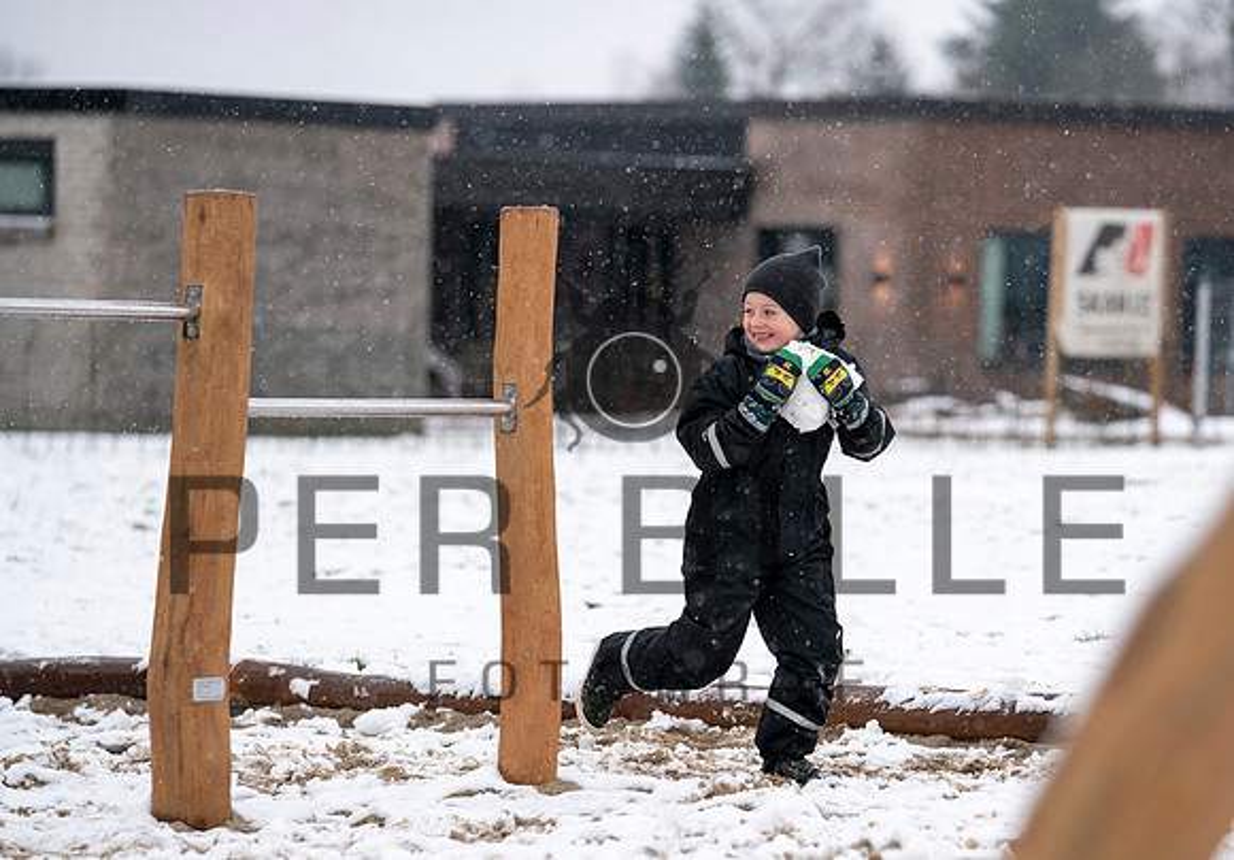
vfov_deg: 6.4
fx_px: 7638
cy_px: 455
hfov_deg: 9.2
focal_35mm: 220
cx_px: 749
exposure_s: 1/1000
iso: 800
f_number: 3.5
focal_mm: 179
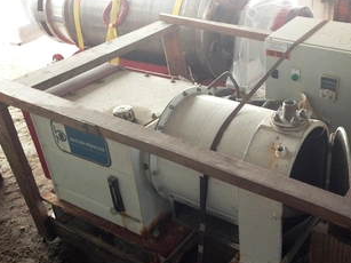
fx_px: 436
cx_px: 222
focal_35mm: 43
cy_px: 141
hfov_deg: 43.5
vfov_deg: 33.6
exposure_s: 1/40
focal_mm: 4.13
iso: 64
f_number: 2.4
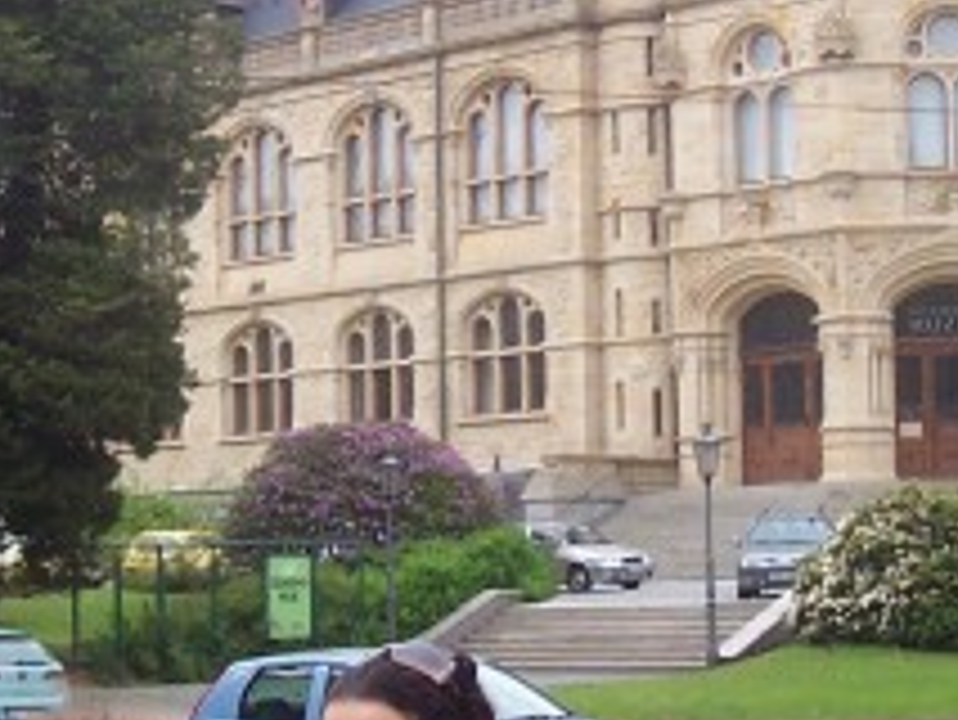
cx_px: 459
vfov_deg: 13.3
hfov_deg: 17.7
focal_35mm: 111
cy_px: 284
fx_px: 3074
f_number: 5.6
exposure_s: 1/125
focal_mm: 5.6
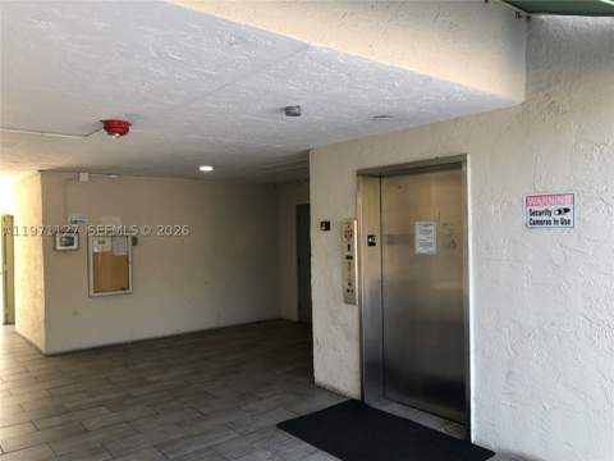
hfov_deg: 63.4
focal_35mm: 28
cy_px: 230
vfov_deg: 49.7
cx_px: 307
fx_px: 497
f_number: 1.8
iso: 40
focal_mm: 3.99
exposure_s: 1/120
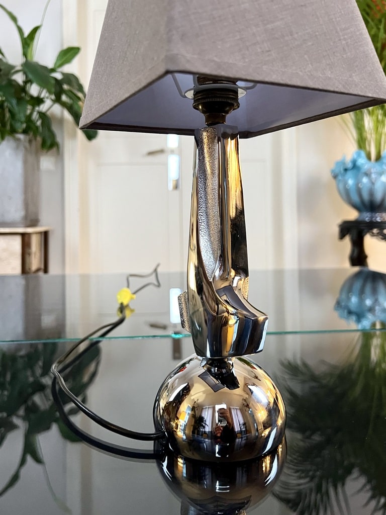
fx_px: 387
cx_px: 193
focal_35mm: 26
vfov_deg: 67.3
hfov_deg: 53.1
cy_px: 258
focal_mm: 5.7
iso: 400
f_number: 1.5
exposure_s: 1/50
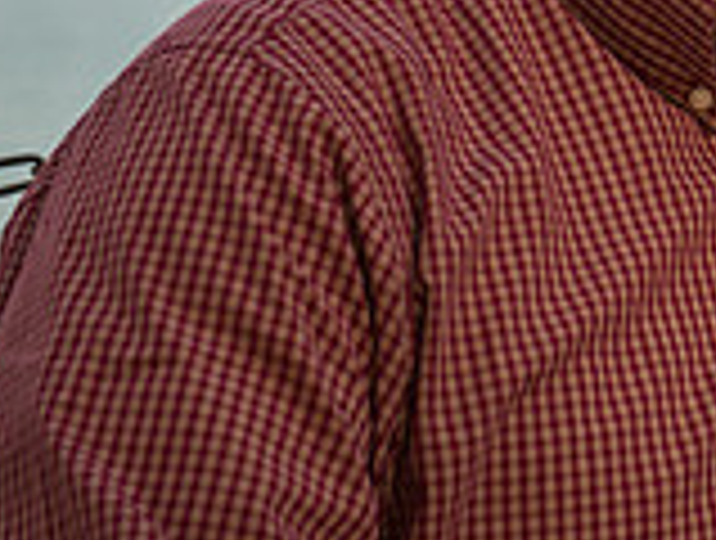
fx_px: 4789
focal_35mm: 231
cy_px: -155
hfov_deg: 8.4
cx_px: 1022
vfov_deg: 6.4
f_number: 2.8
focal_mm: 66
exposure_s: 1/500
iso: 100
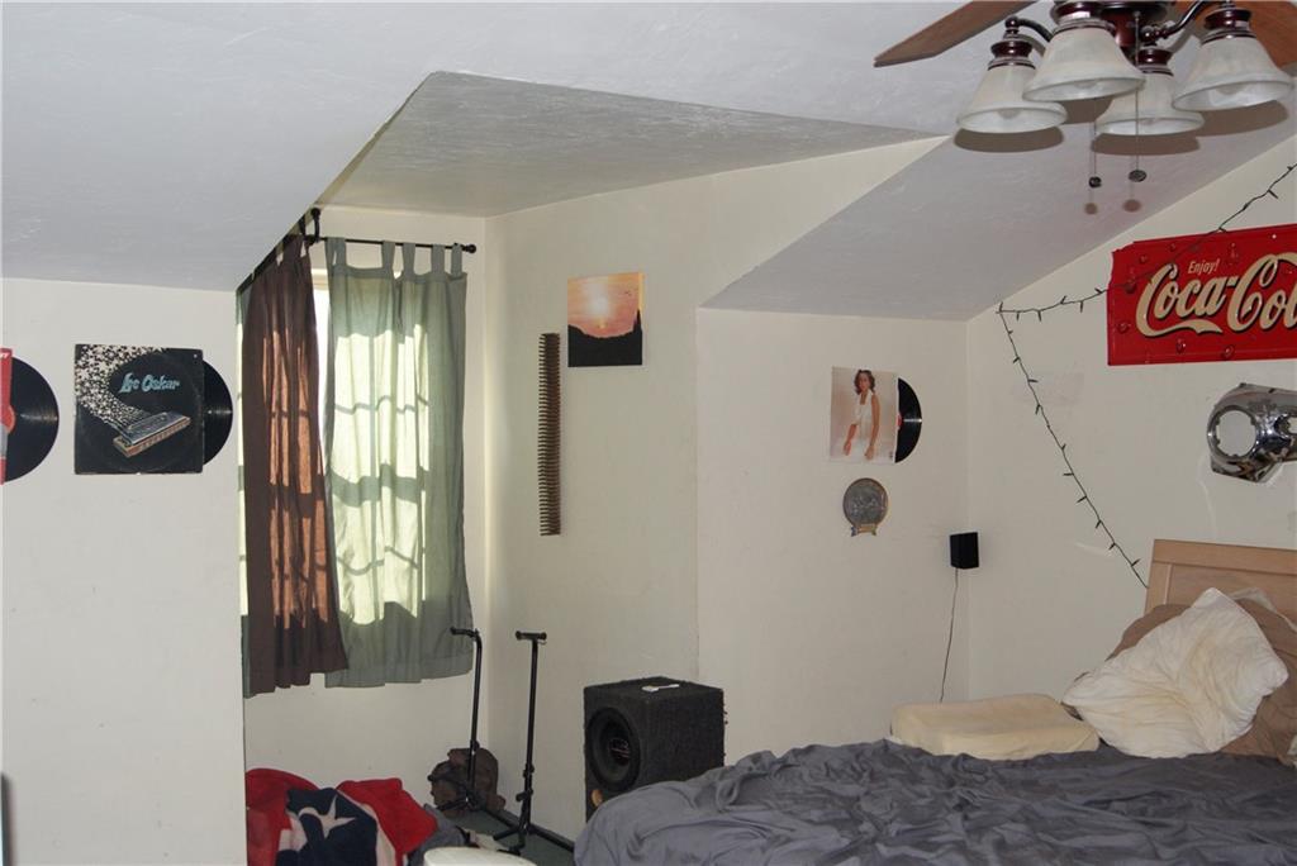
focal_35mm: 42
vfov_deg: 31.9
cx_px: 648
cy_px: 433
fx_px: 1514
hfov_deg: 46.4
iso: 400
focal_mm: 28
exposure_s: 1/60
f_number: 5.6
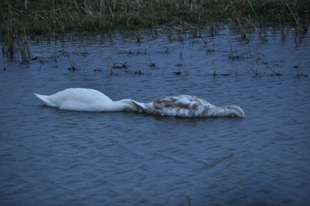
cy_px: 103
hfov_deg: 9.8
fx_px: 1806
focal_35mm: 210
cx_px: 155
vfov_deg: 6.5
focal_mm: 140
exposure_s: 1/30
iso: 320
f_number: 4.8
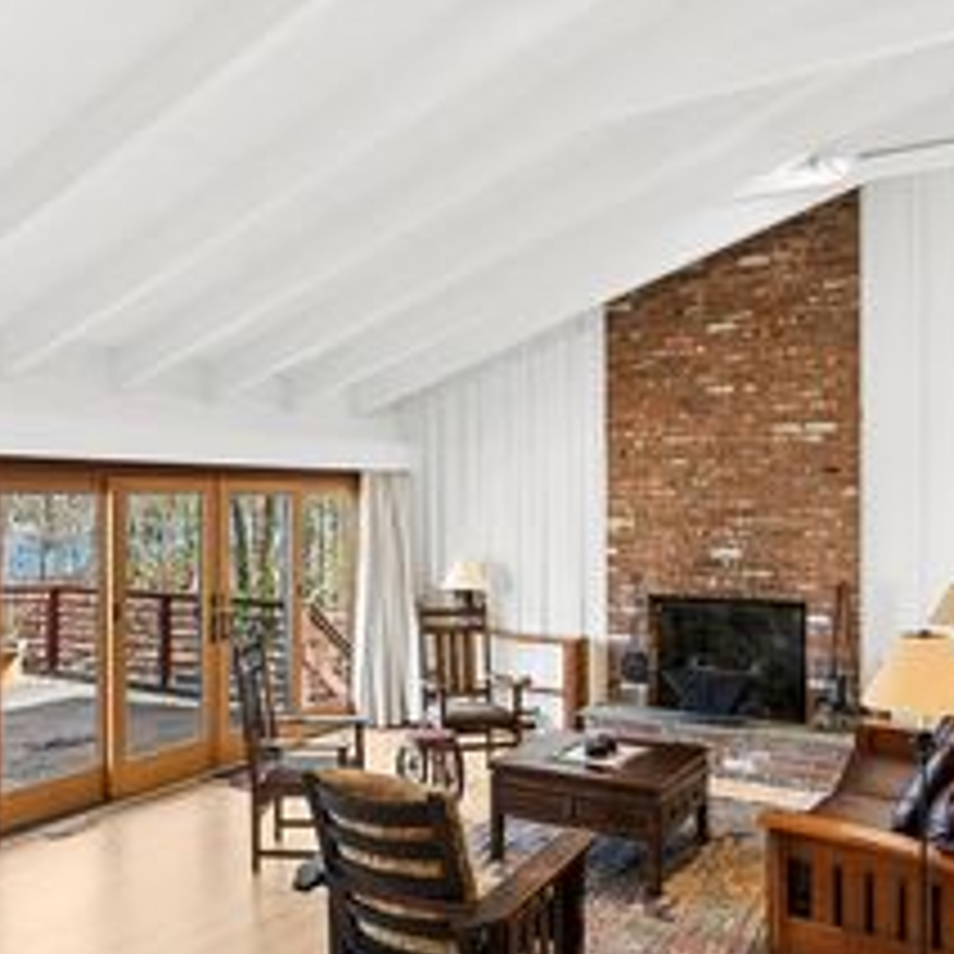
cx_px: 346
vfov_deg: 51.0
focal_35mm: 32
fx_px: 998
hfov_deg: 50.5
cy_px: 520
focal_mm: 16
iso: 250
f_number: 9
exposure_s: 1/15
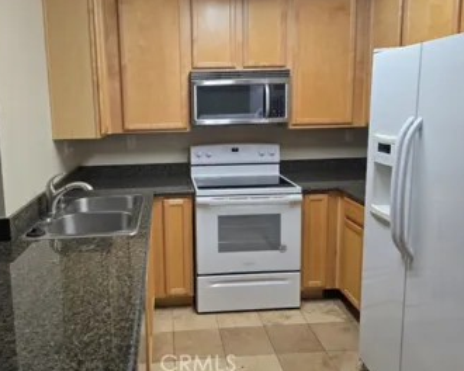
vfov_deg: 49.7
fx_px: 398
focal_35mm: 29
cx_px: 195
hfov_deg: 60.1
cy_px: 152
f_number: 1.7
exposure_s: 1/120
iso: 100
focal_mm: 6.3
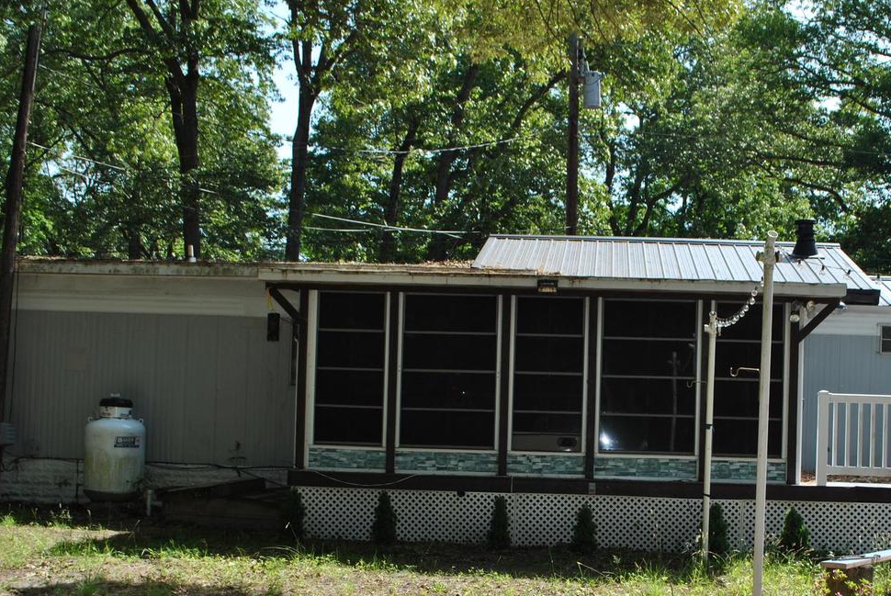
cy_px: 415
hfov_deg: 40.0
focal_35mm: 49
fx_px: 1214
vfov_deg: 27.4
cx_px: 570
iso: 100
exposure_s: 1/200
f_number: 6.3
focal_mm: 22
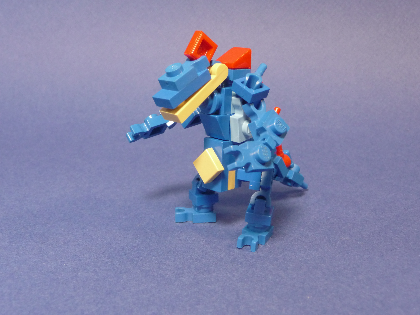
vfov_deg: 30.3
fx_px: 582
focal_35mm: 48
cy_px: 158
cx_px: 210
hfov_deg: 39.7
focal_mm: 8
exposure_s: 1/30
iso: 320
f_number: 4.2
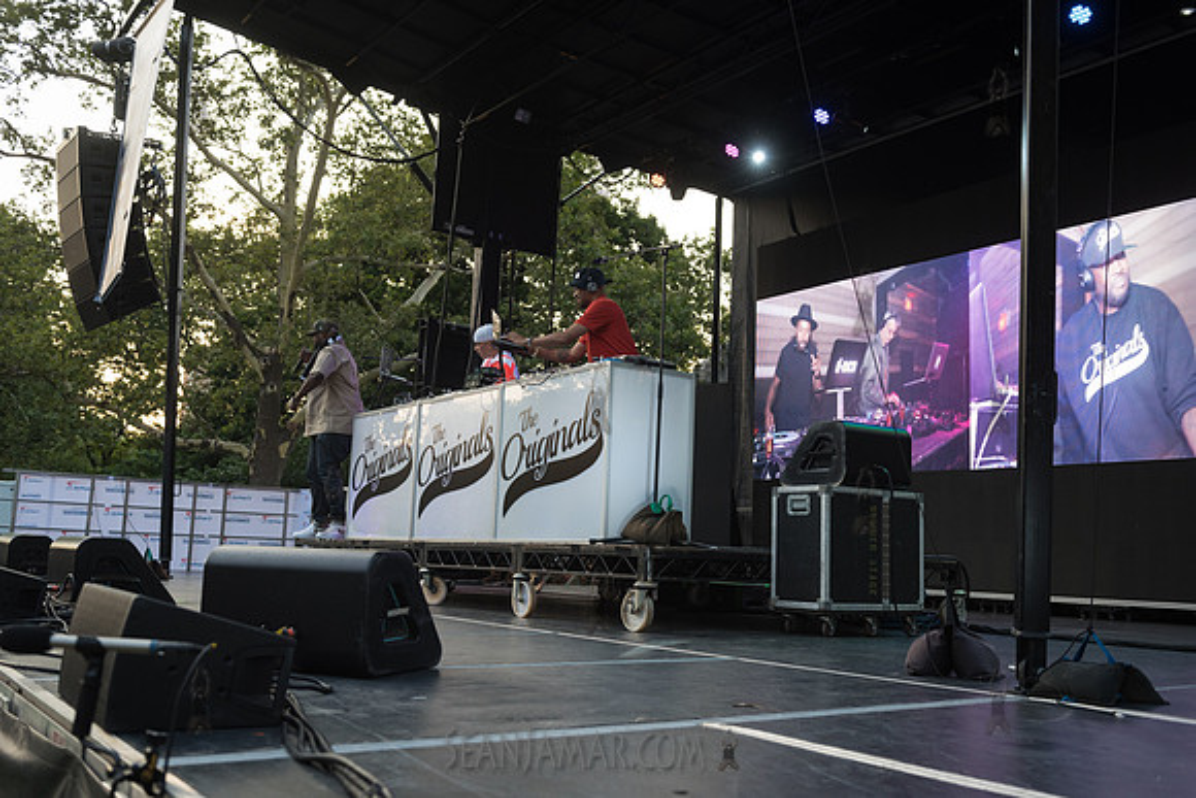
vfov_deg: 38.9
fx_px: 1130
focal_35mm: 34
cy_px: 399
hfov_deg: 55.8
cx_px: 598
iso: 1000
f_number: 4
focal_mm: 34
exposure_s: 1/640
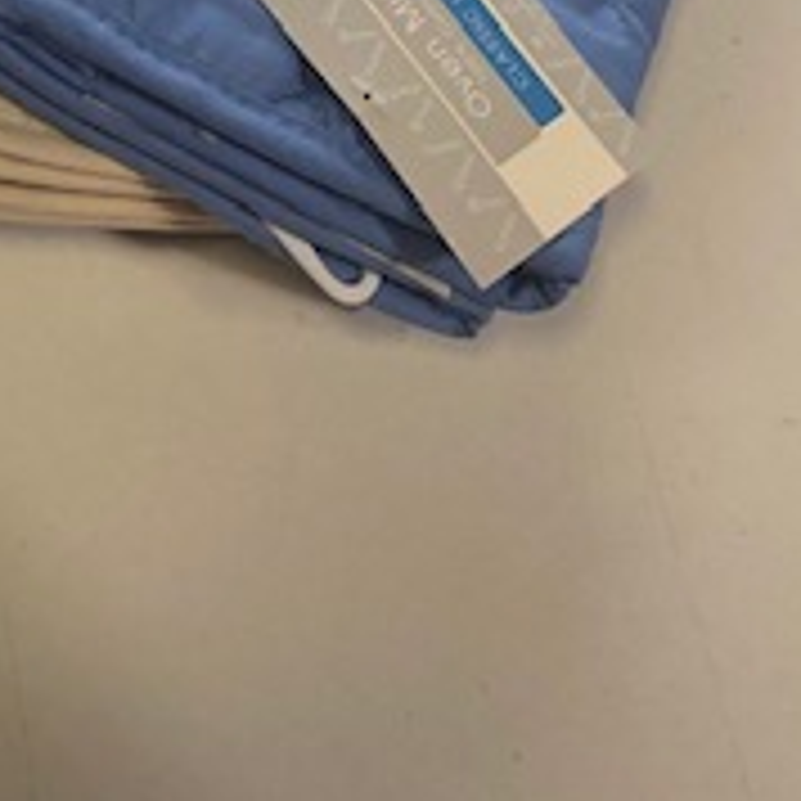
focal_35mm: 89
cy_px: 27
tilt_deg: -58.1
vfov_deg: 19.0
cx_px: -405
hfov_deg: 17.5
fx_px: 2330
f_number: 1.8
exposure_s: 1/120
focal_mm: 3.99
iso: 25
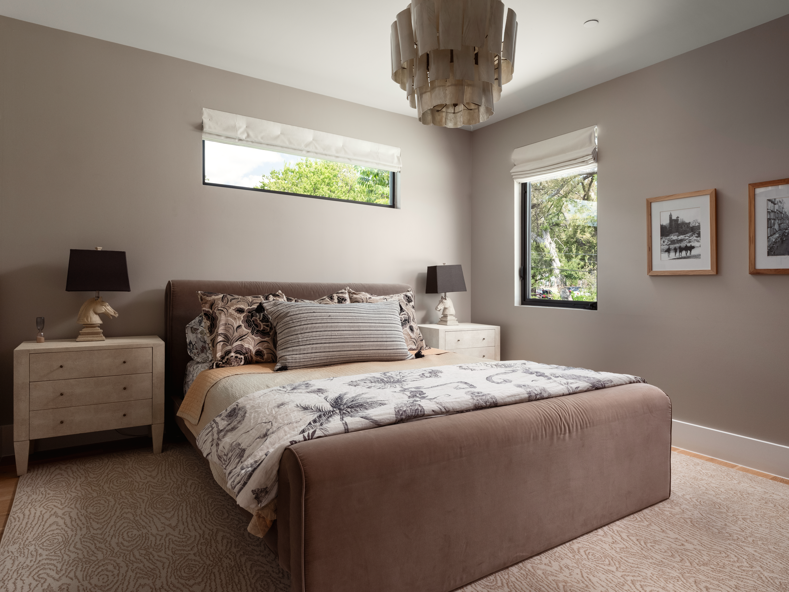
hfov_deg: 79.0
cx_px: 394
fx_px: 479
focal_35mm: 21
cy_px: 296
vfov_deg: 63.4
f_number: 13
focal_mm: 26.7
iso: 800
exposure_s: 1/25
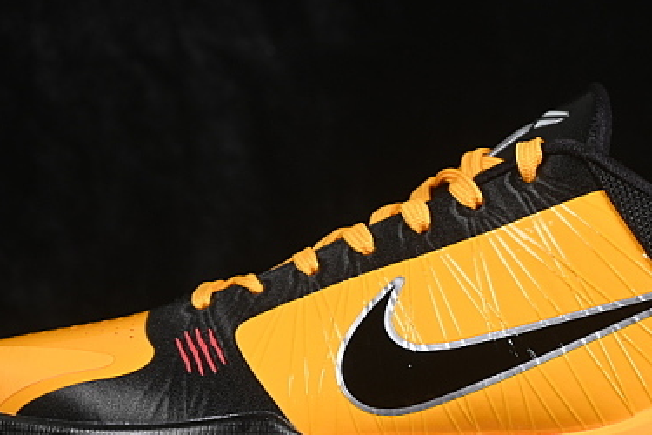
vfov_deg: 8.6
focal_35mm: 160
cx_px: 412
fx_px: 2898
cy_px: 244
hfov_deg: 12.8
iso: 160
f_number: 7.1
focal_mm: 50
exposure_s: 1/80
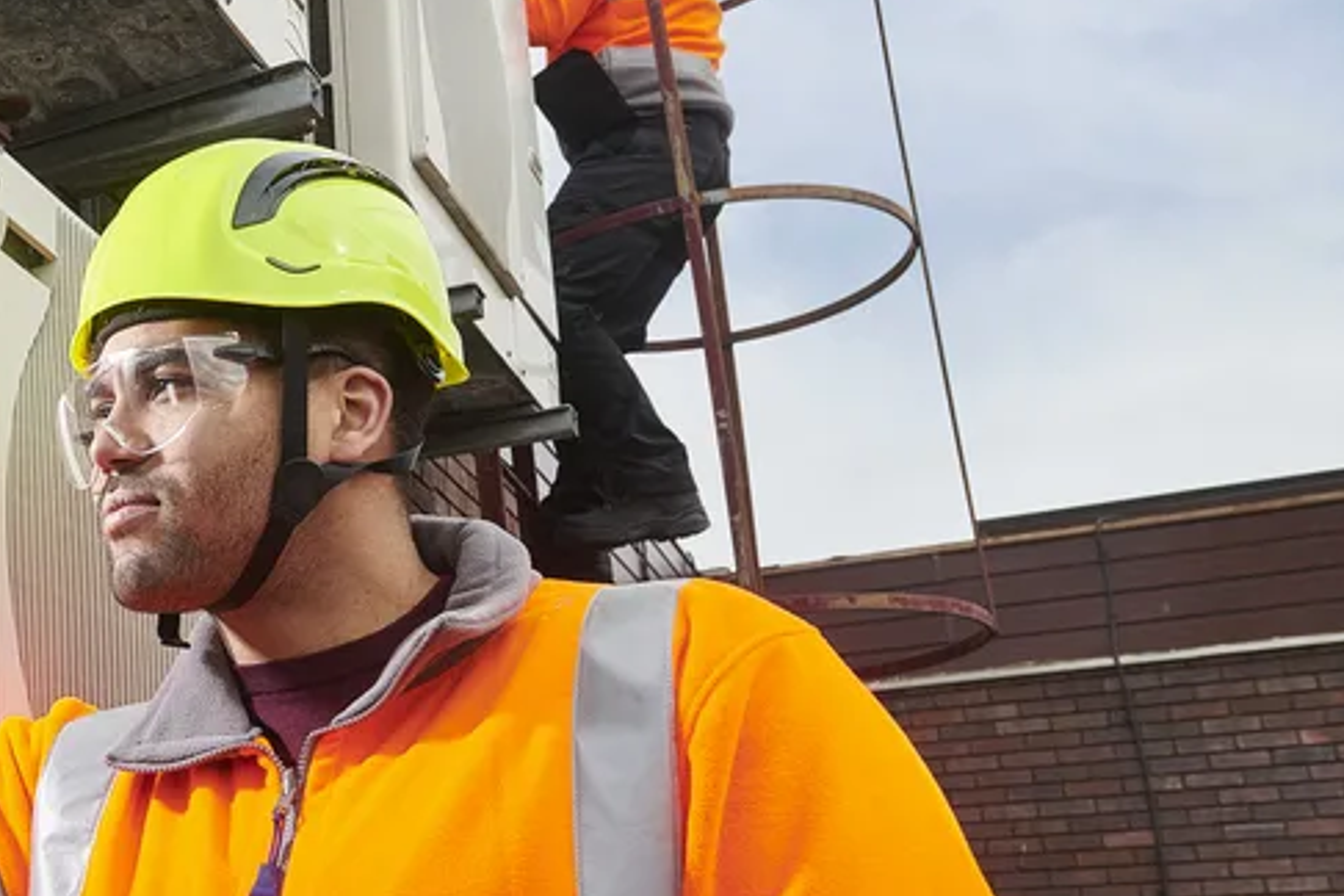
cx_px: -160
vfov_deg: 27.4
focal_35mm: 49
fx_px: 1829
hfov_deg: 34.4
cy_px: 561
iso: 125
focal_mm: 19
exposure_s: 1/200
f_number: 6.3
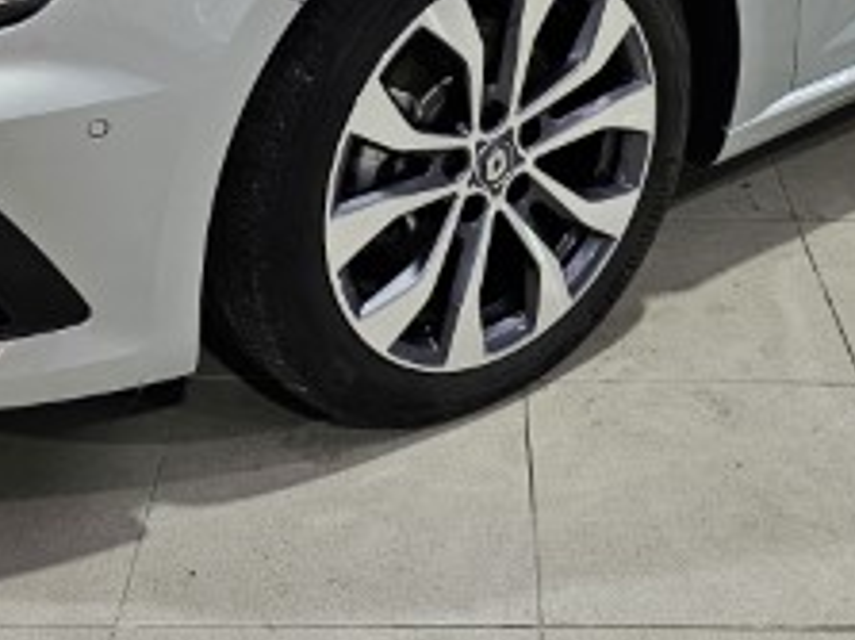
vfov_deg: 20.8
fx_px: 1629
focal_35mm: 66
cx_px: 475
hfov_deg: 29.4
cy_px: -126
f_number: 1.7
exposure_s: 1/180
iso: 125
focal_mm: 6.3
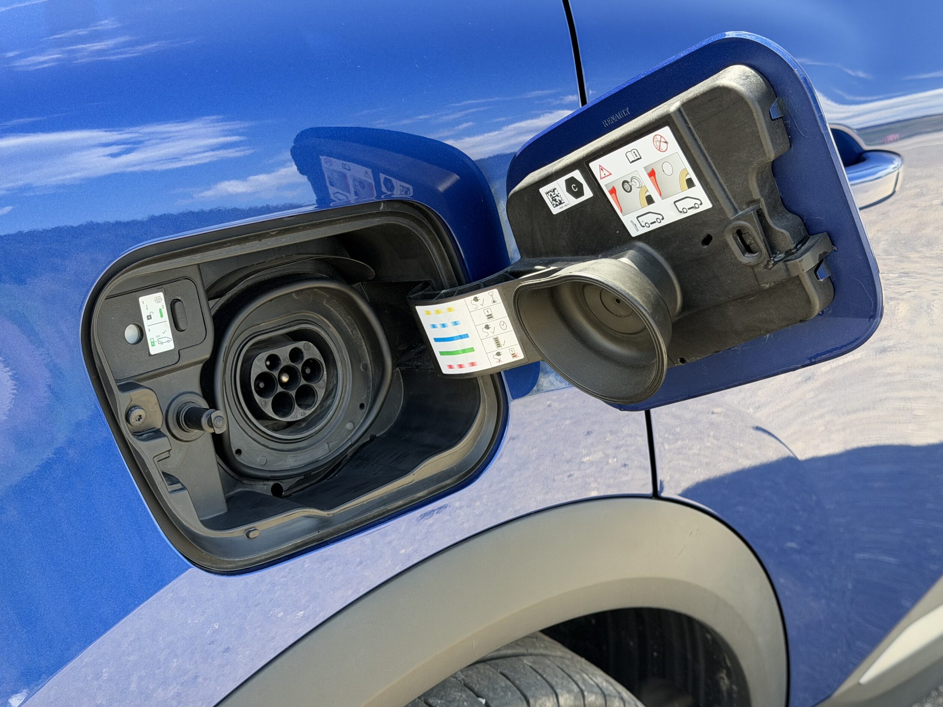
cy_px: 352
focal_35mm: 49
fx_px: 1335
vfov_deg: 29.7
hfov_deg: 38.9
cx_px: 468
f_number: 1.78
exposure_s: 1/475
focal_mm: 6.76
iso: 80
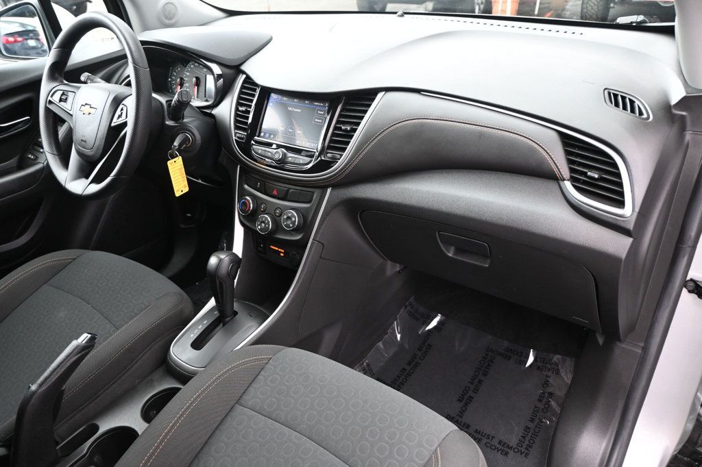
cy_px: 234
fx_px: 526
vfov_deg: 47.9
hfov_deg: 67.4
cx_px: 351
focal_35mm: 27
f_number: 3.5
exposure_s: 1/125
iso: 720
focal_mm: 18
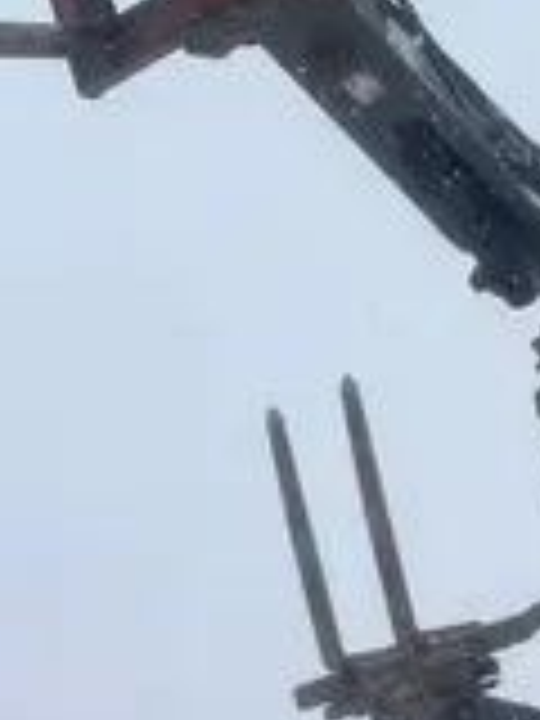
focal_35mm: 119
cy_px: 1123
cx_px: 364
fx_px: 2475
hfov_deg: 12.4
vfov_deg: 15.2
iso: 32
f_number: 1.6
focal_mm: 4.2
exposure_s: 1/3731
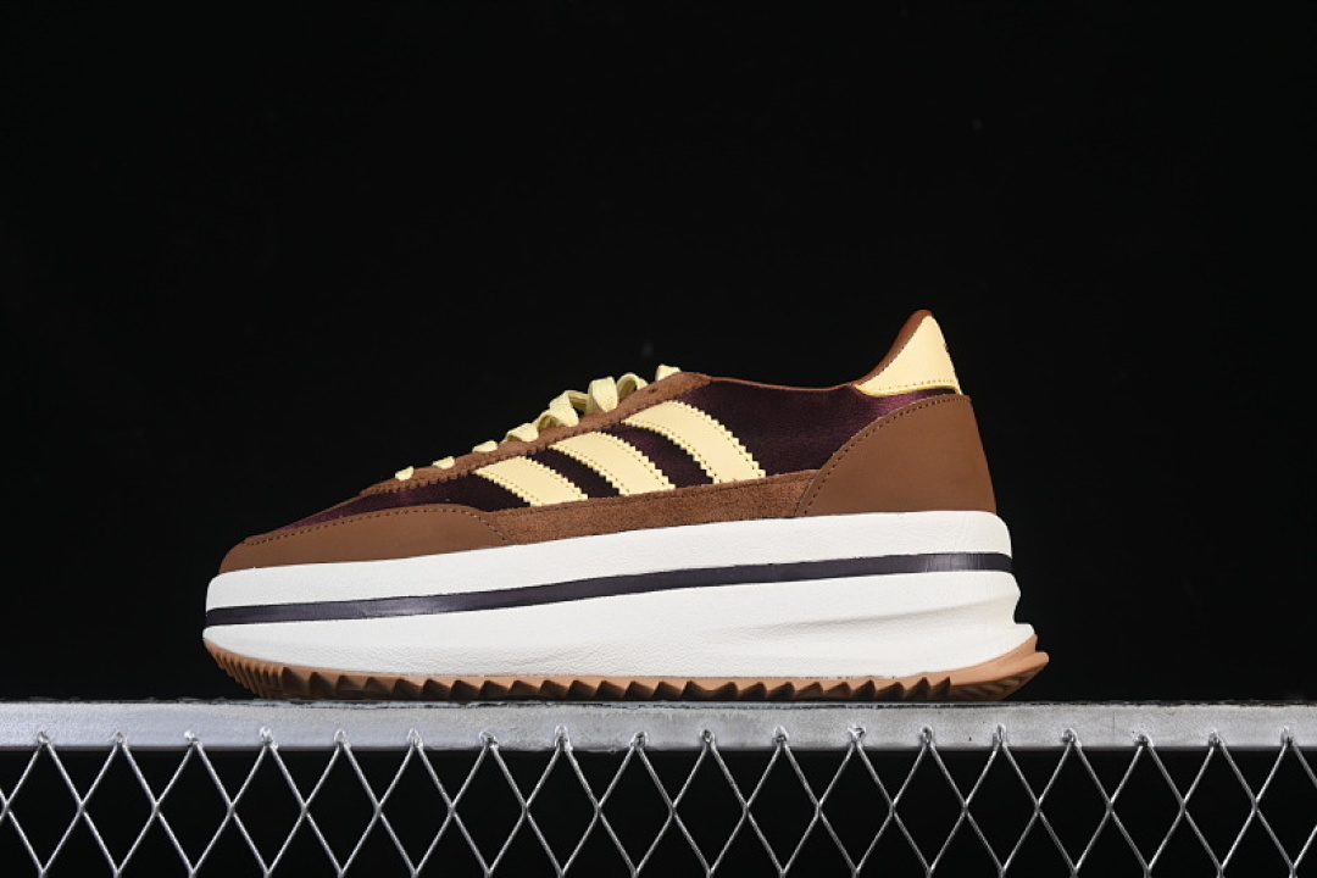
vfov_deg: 18.2
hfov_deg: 27.0
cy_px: 439
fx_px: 2744
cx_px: 658
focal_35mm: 75
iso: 160
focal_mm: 50
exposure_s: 1/160
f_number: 7.1
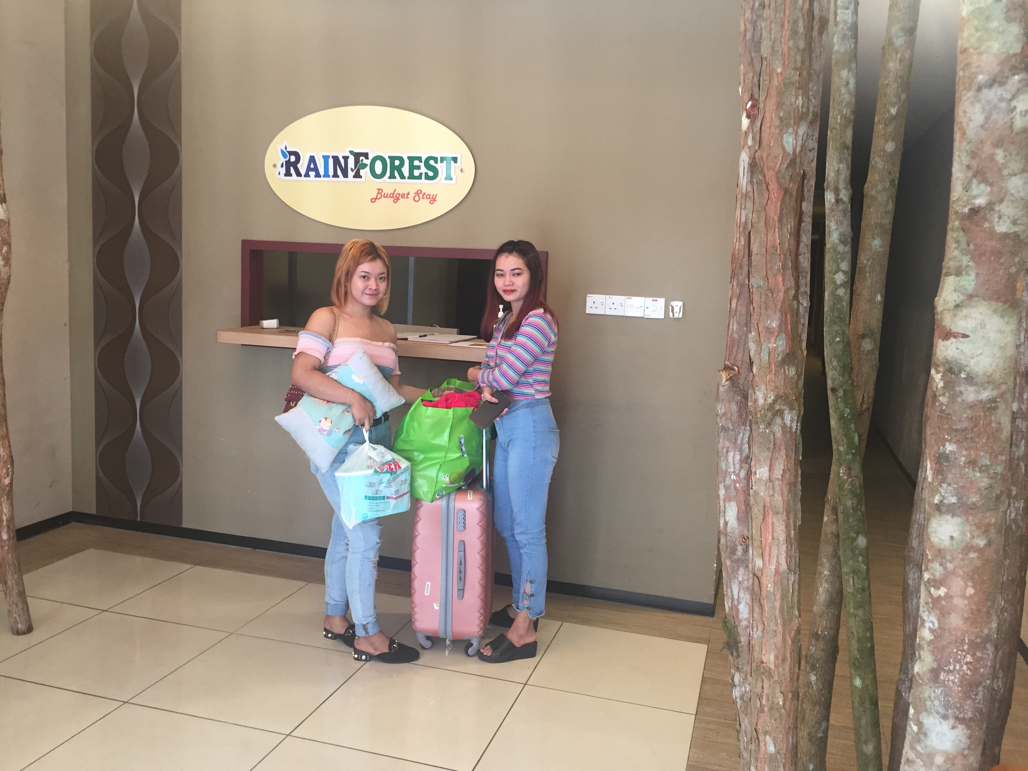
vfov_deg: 48.2
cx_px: 514
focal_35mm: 29
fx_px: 861
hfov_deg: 61.7
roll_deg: -3.6
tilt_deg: -7.1
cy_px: 386
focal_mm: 4.15
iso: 160
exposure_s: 1/33
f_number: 2.2
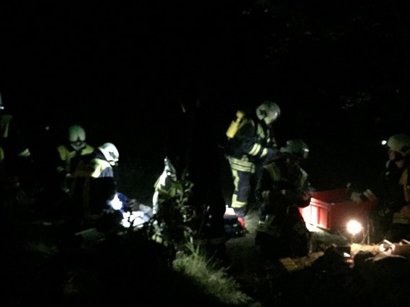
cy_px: 180
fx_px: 485
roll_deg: +1.5
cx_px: 208
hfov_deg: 45.8
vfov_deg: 35.0
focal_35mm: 41
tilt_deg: -11.5
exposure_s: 1/15
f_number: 2.2
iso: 2000
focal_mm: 4.15
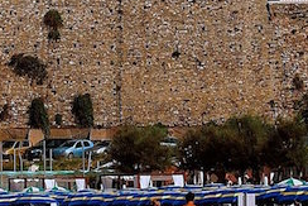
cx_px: 83
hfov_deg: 4.7
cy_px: 7
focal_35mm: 440
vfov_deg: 3.1
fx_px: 3767
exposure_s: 1/1600
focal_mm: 70
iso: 200
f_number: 7.1
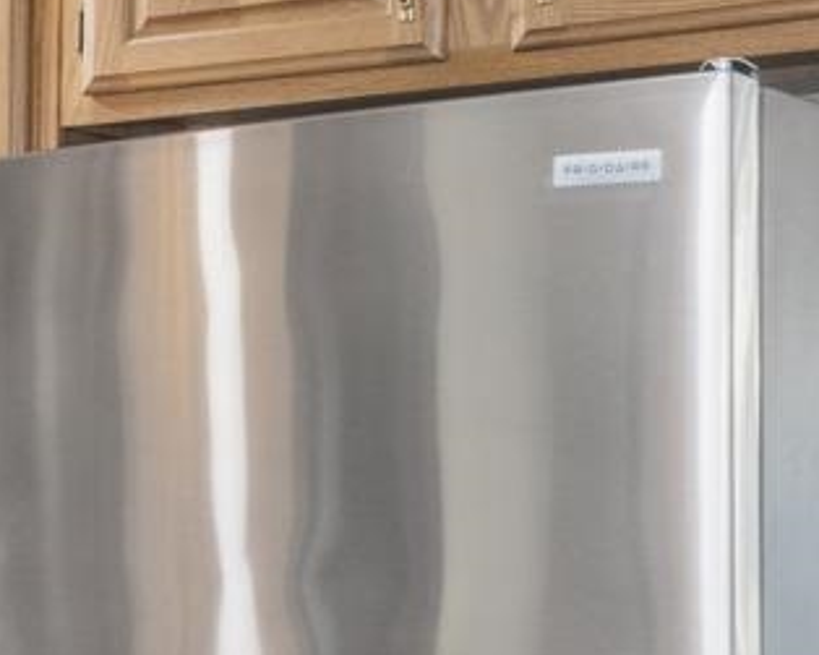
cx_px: -923
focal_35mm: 113
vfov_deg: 13.6
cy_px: 547
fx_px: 2732
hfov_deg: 13.9
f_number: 8
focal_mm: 15.1
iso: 320
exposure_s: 1.6
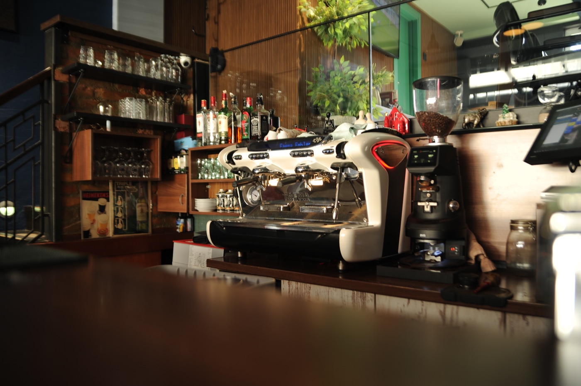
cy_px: 193
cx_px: 290
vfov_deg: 46.3
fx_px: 452
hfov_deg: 65.5
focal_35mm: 28
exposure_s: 1/15
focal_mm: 28
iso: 125
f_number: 2.8
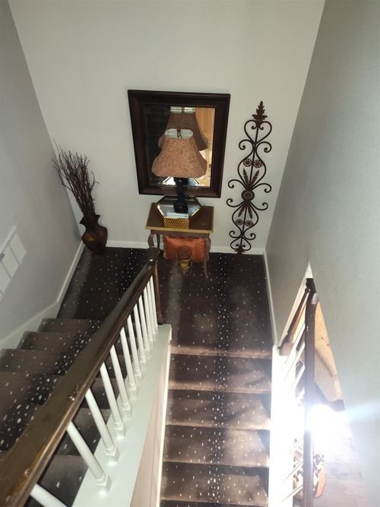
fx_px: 337
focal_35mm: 23
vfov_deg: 73.9
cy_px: 254
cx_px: 190
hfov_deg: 58.9
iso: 2444
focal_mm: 5.56
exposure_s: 1/30
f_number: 1.8
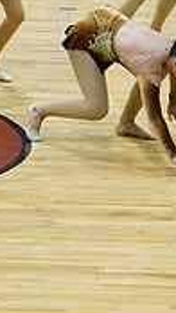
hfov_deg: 3.3
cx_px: -291
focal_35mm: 366
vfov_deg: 5.9
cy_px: 24
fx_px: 3034
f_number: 4
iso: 5000
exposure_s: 1/400
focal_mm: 70
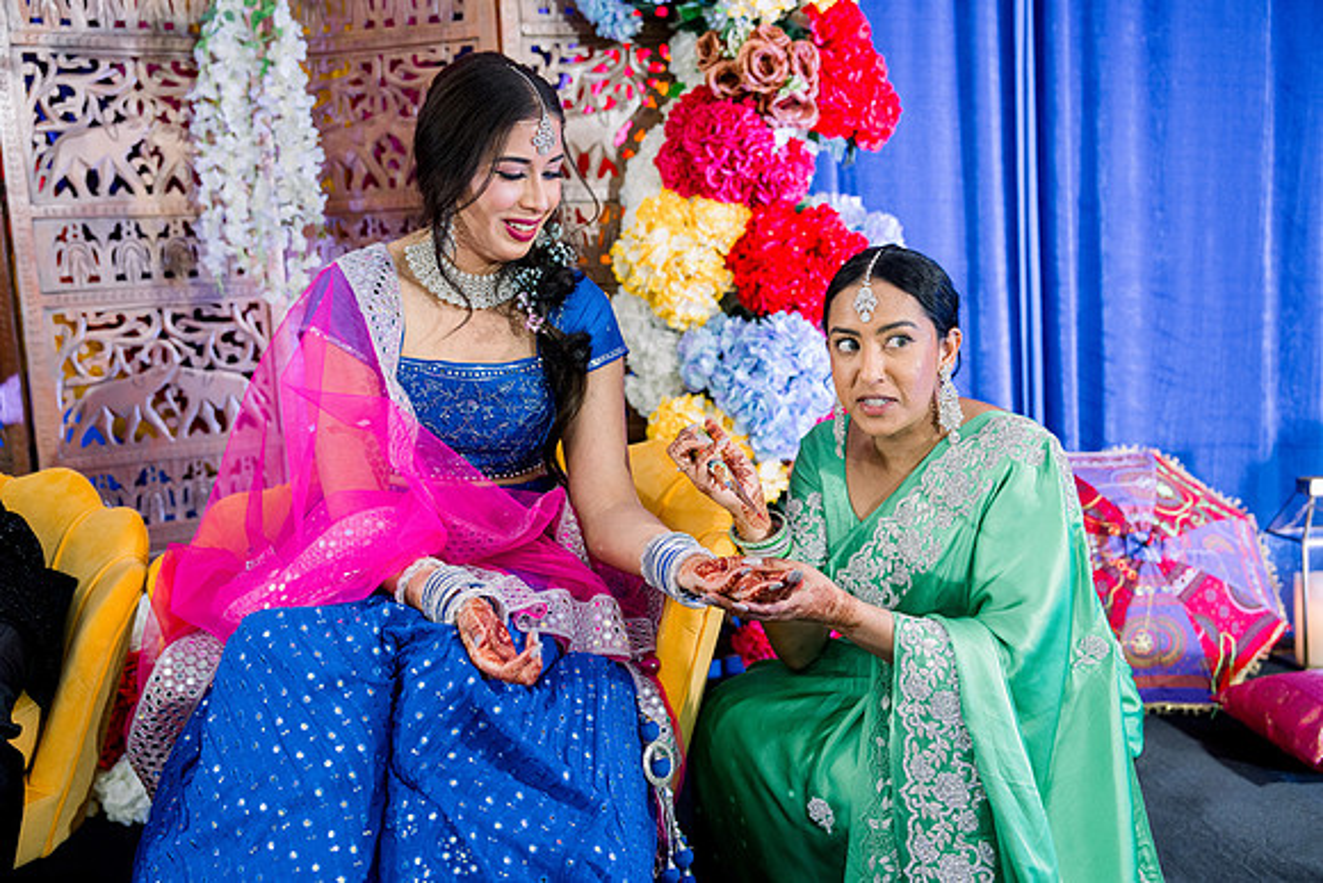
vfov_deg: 34.2
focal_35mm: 39
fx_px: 1434
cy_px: 442
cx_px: 662
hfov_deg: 49.5
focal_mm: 39
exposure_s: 1/125
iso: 1250
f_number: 2.8
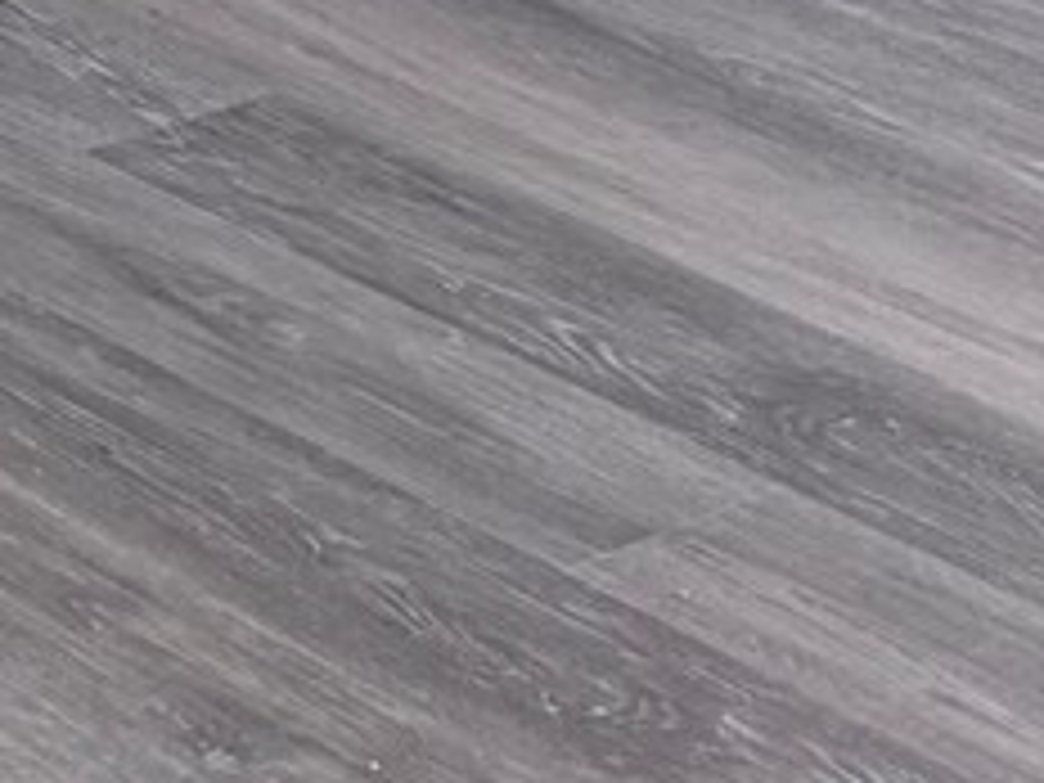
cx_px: -2304
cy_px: -1688
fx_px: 5399
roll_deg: -1.4
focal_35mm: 179
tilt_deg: -6.8
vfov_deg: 7.2
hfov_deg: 8.7
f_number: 1.6
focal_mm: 5.96
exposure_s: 1/121
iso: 40
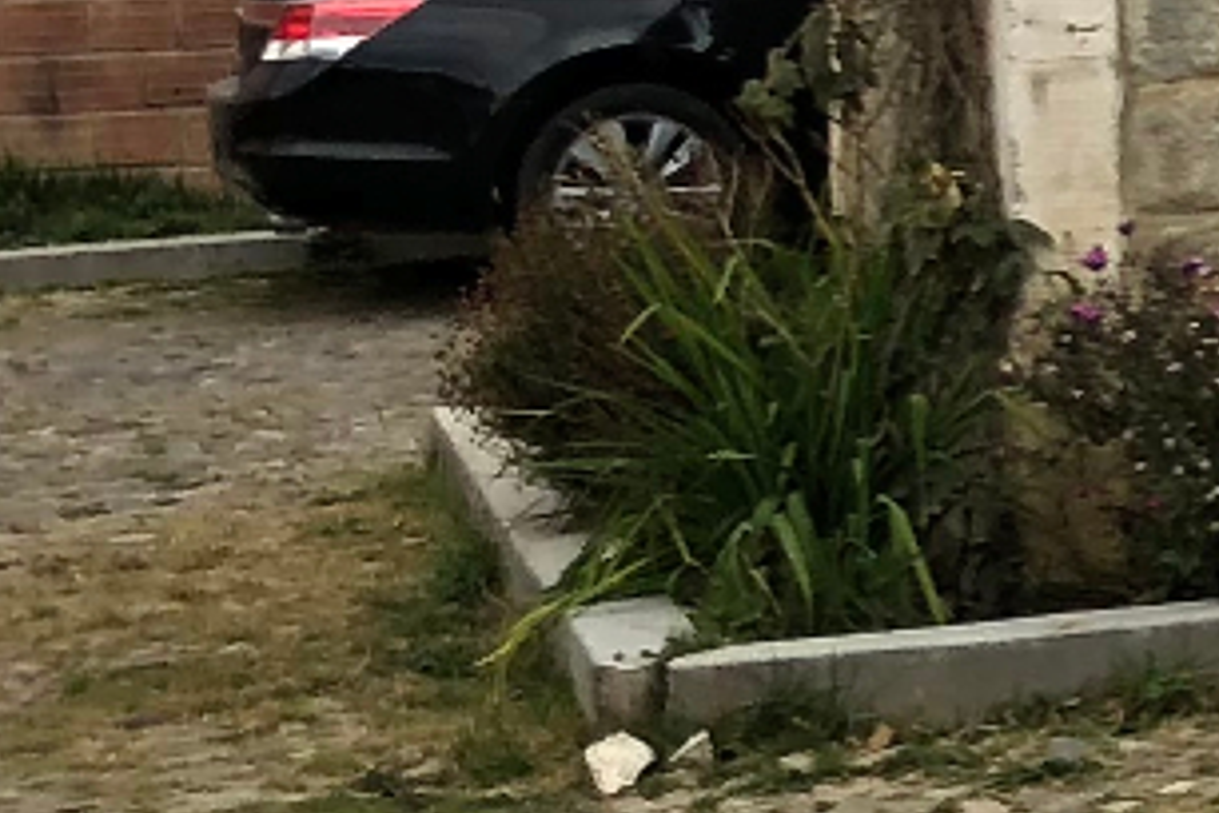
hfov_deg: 9.1
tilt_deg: -4.0
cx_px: 3211
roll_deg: +0.1
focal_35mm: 195
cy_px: -28
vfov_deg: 7.0
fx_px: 6602
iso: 20
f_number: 1.8
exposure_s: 1/1091
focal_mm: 4
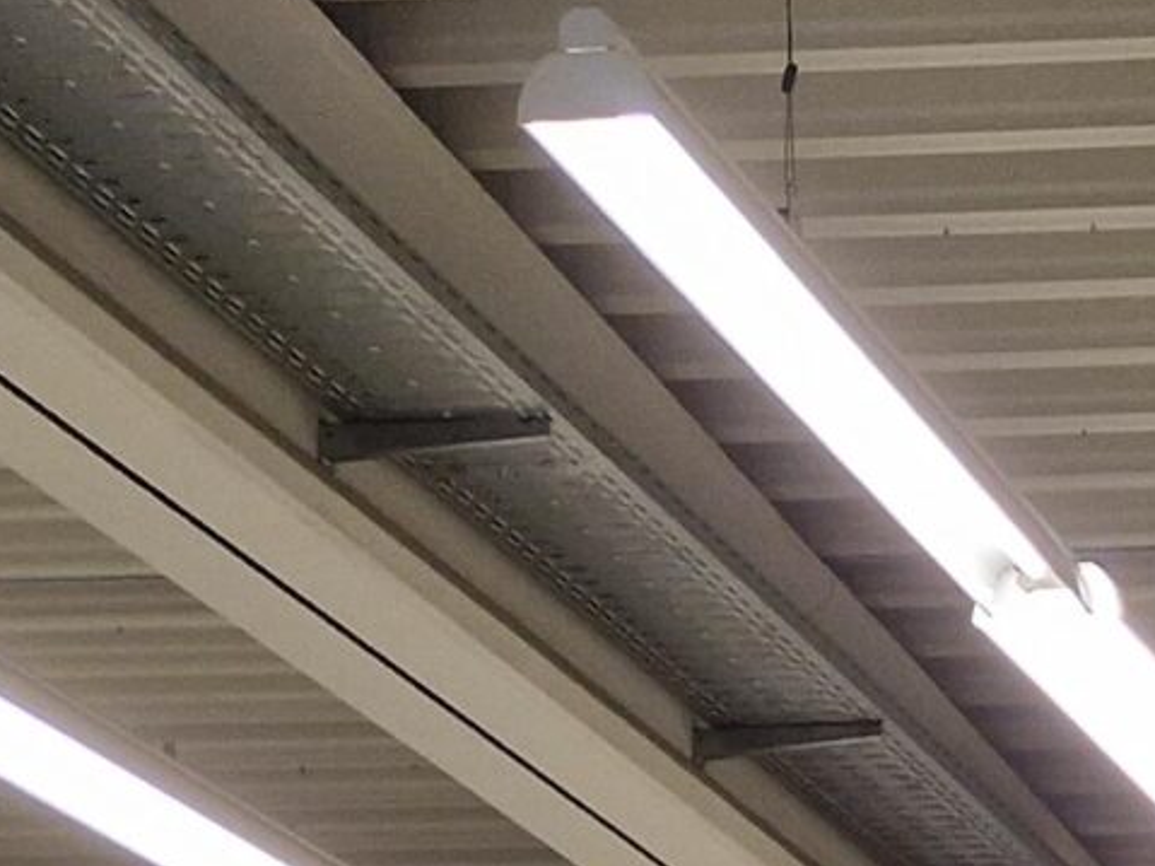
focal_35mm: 123
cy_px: 2029
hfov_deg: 13.9
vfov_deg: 10.5
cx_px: 2209
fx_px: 4103
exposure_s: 1/100
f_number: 1.8
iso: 125
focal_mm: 5.4
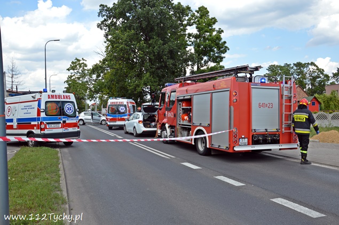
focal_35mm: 33
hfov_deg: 57.3
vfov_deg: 39.9
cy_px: 112
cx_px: 170
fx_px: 310
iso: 100
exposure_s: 1/200
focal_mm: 22
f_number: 7.1
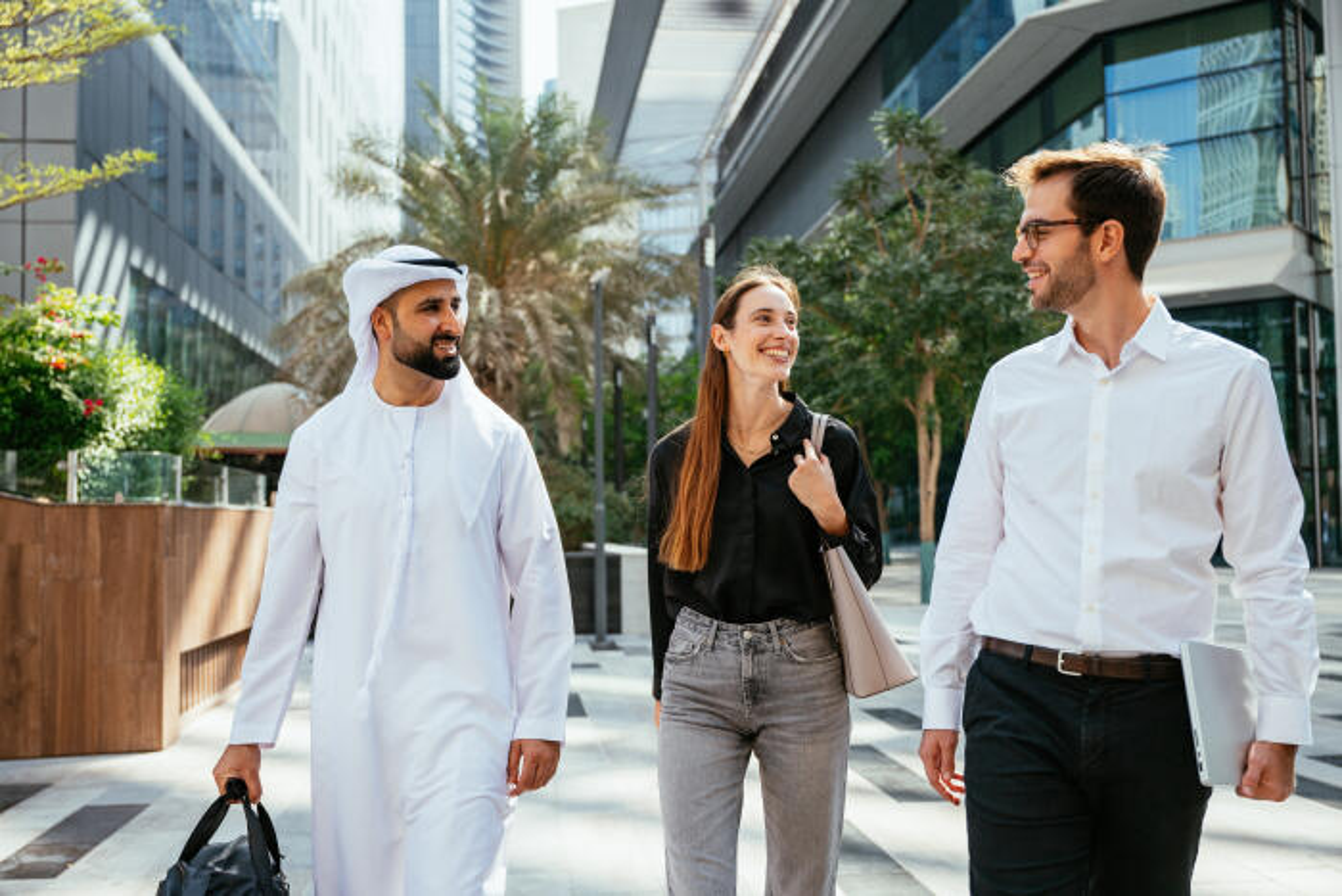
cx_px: 671
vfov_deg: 36.9
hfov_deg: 53.1
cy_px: 448
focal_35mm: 36
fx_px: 1342
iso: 320
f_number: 3.2
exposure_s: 1/2000
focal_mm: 36
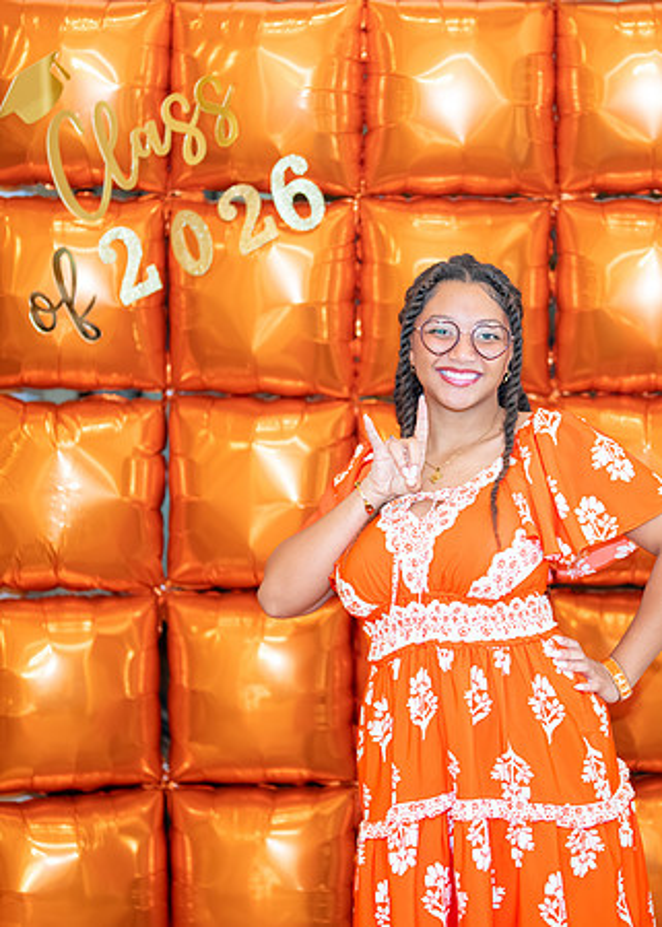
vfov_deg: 26.4
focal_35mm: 75
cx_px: 463
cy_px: 457
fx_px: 1978
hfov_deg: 18.9
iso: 1000
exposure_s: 1/400
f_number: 1.2
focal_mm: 50
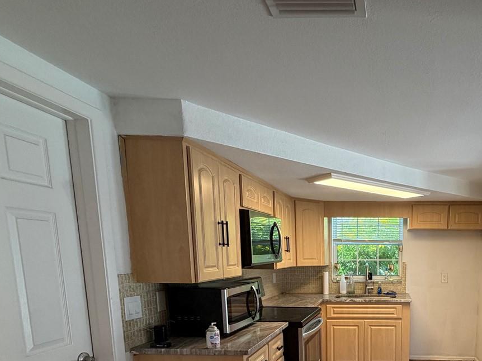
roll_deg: -0.1
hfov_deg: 62.4
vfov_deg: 48.9
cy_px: 306
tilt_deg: -8.2
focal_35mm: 26
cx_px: 376
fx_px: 362
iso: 160
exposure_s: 1/120
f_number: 2.2
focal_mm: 2.22
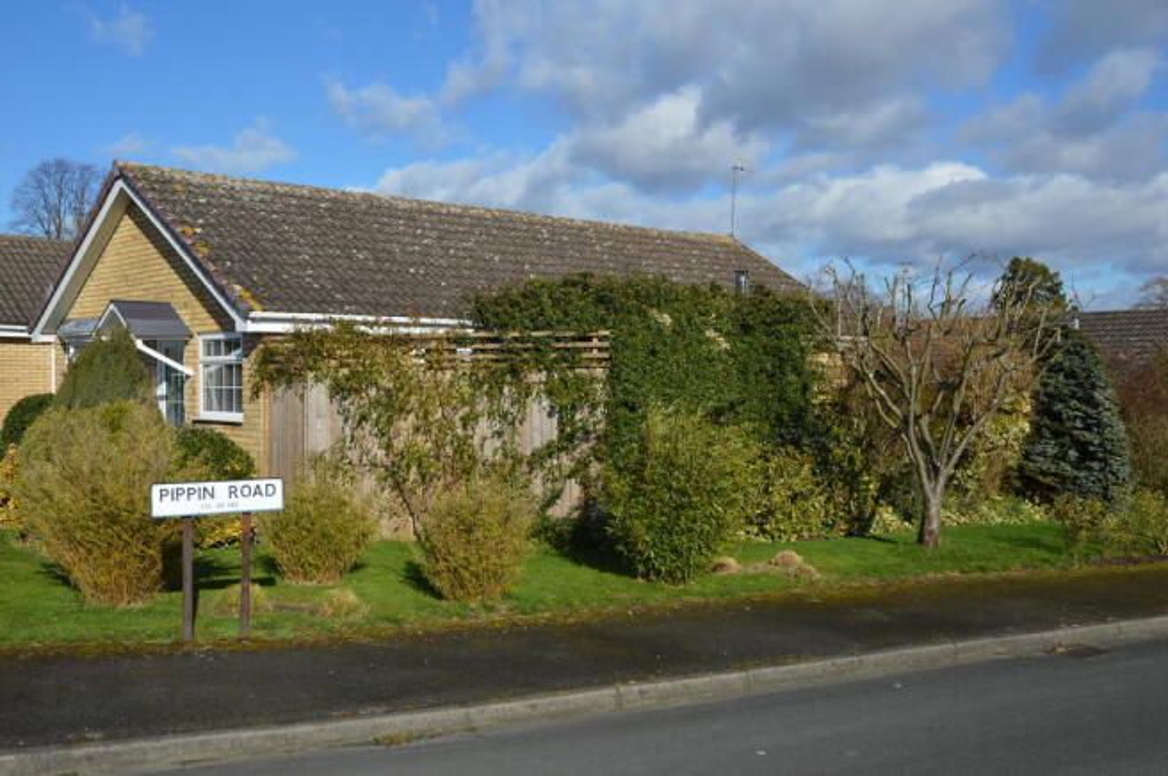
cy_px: 388
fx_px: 1070
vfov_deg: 39.9
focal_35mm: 33
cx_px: 584
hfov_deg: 57.3
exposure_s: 1/250
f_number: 8
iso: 100
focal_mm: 22
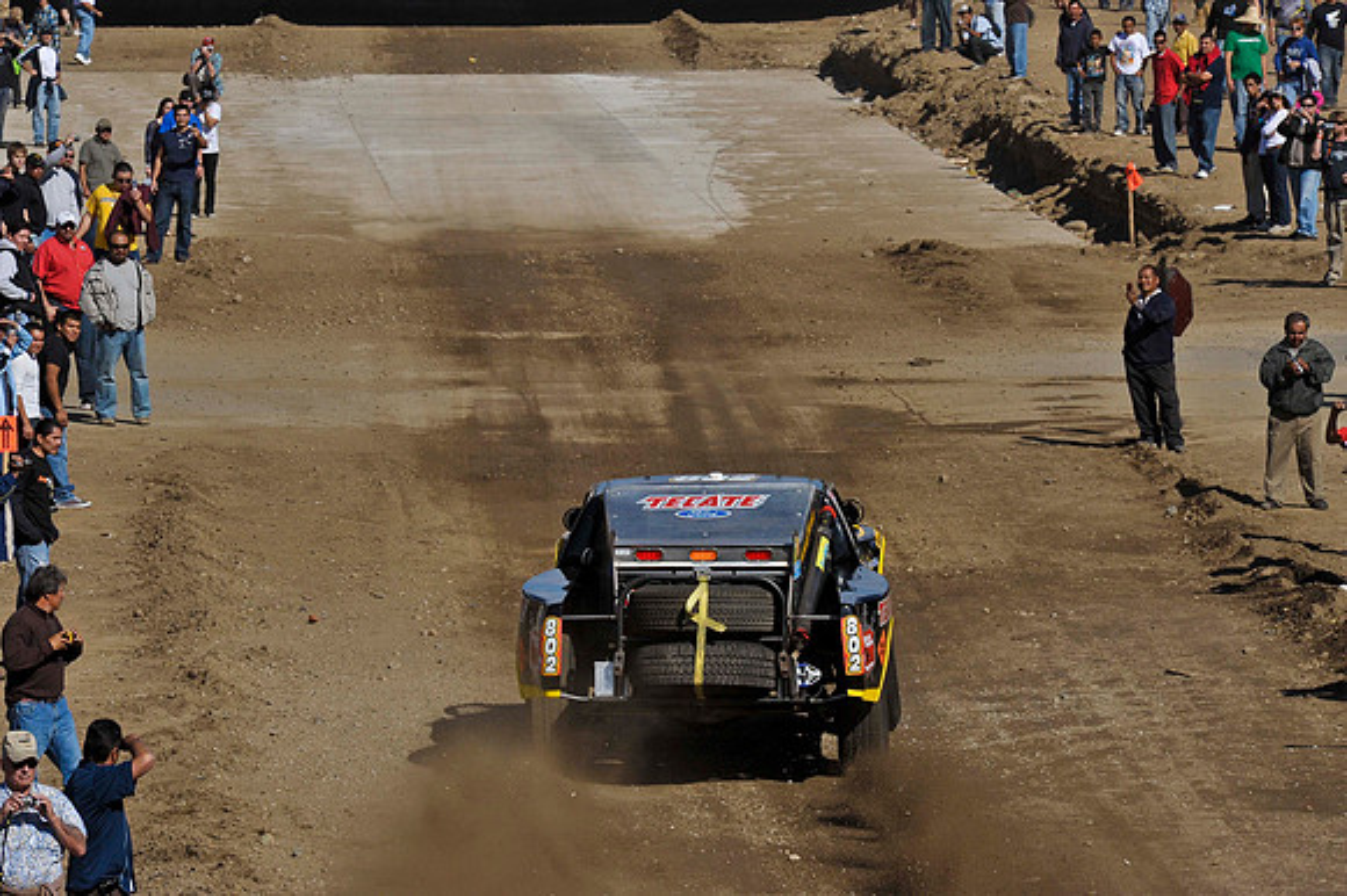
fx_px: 12714
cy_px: 448
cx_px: 674
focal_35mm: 340
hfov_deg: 6.1
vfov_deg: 4.0
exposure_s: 1/640
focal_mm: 340
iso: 640
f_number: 20
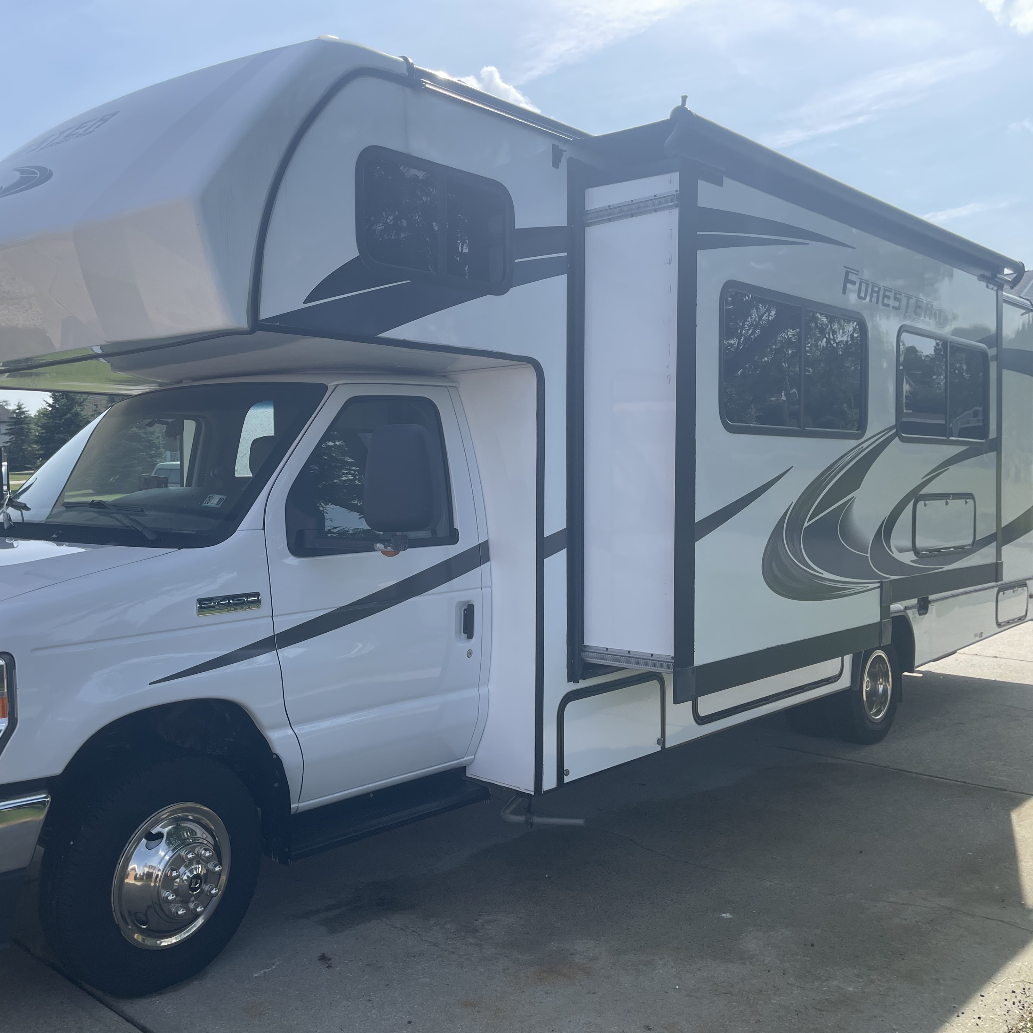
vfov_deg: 54.0
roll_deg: +2.4
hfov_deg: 53.7
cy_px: 511
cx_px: 417
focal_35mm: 30
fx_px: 1013
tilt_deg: -4.1
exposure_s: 1/1821
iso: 32
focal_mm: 5.1
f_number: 1.6
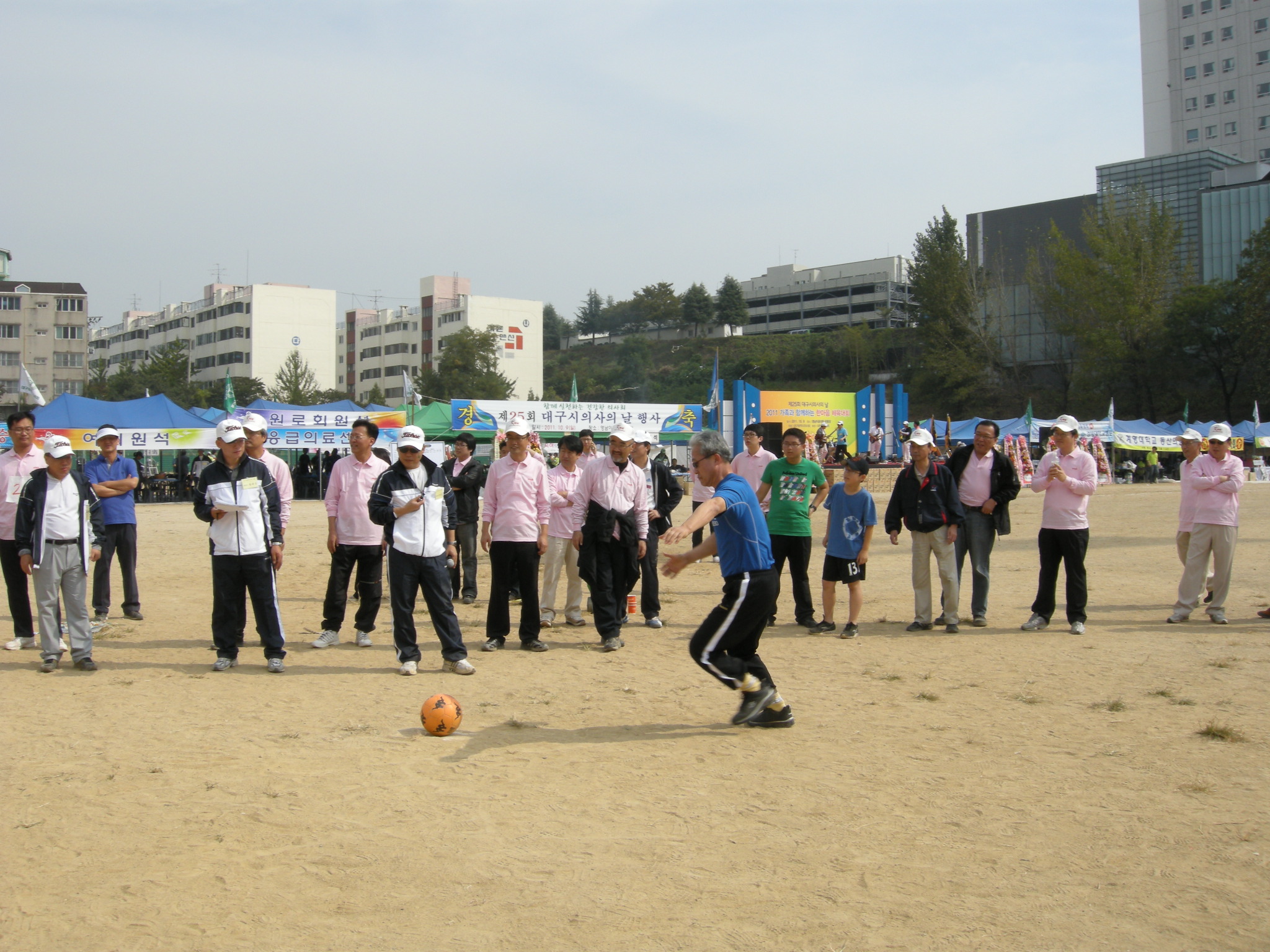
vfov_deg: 40.7
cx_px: 635
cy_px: 476
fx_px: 1284
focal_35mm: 35
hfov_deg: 52.6
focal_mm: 7.5
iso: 64
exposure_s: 1/285
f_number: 6.1
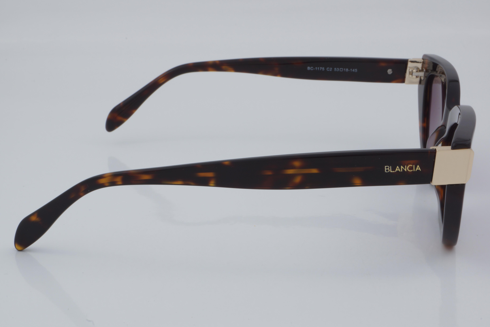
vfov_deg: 18.2
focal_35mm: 75
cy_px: 164
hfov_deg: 27.0
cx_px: 245
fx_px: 1021
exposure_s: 1/4
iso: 100
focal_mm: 50
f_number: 32
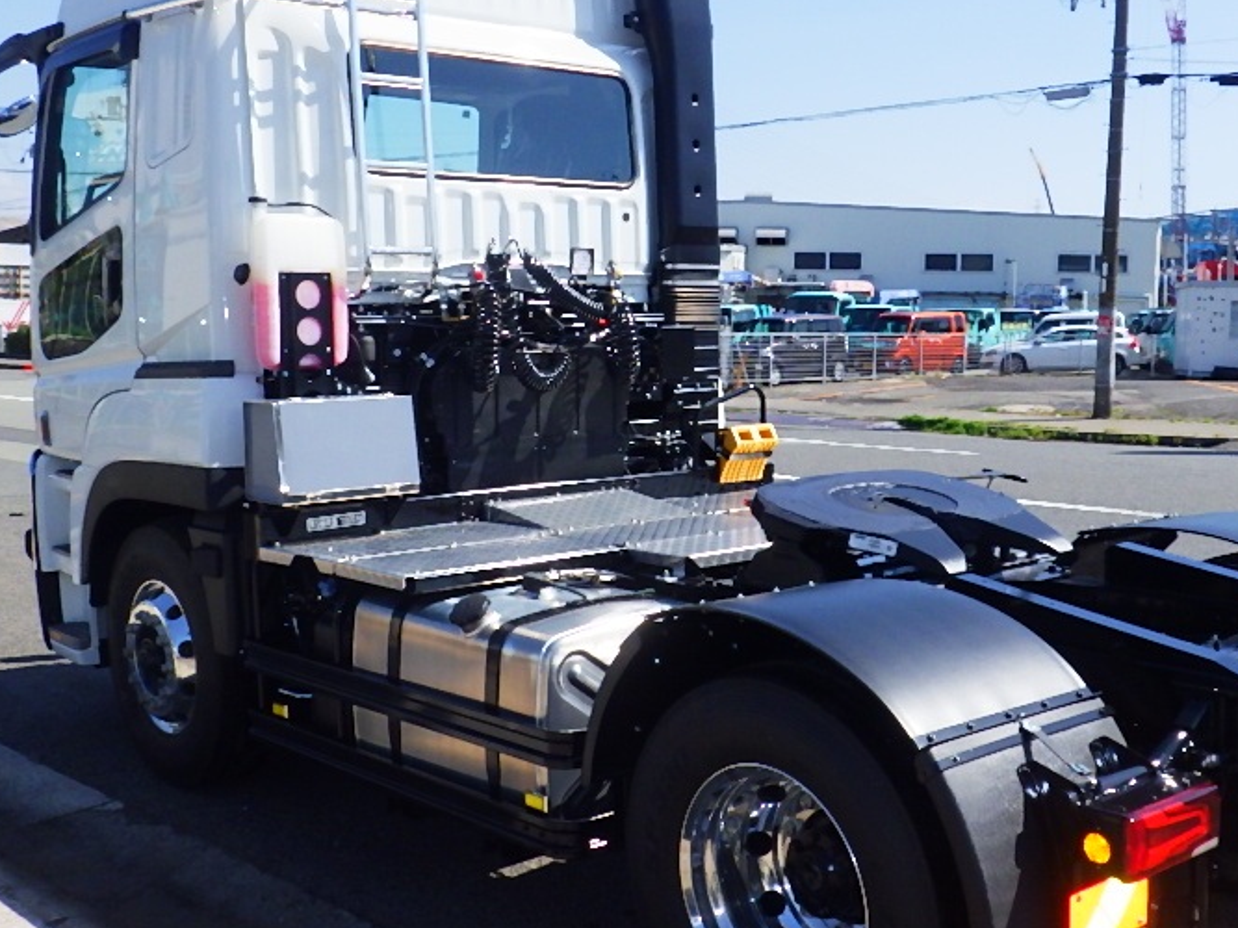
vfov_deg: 33.6
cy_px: 464
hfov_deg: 43.8
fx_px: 1538
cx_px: 700
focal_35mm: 43
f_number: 4.2
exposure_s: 1/1500
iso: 250
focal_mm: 5
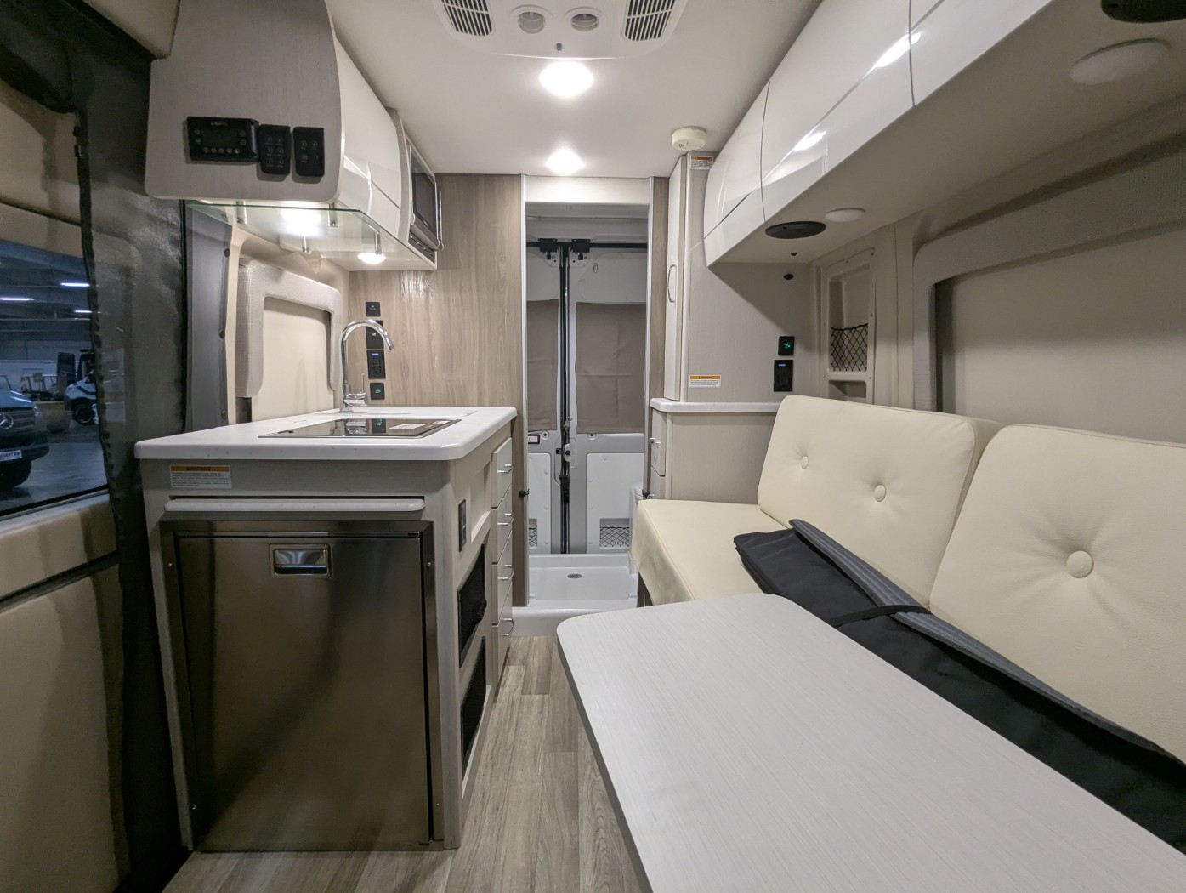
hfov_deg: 94.4
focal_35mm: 16
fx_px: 549
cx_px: 593
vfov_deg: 78.2
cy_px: 446
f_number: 2.2
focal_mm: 2.35
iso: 204
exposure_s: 1/63.7
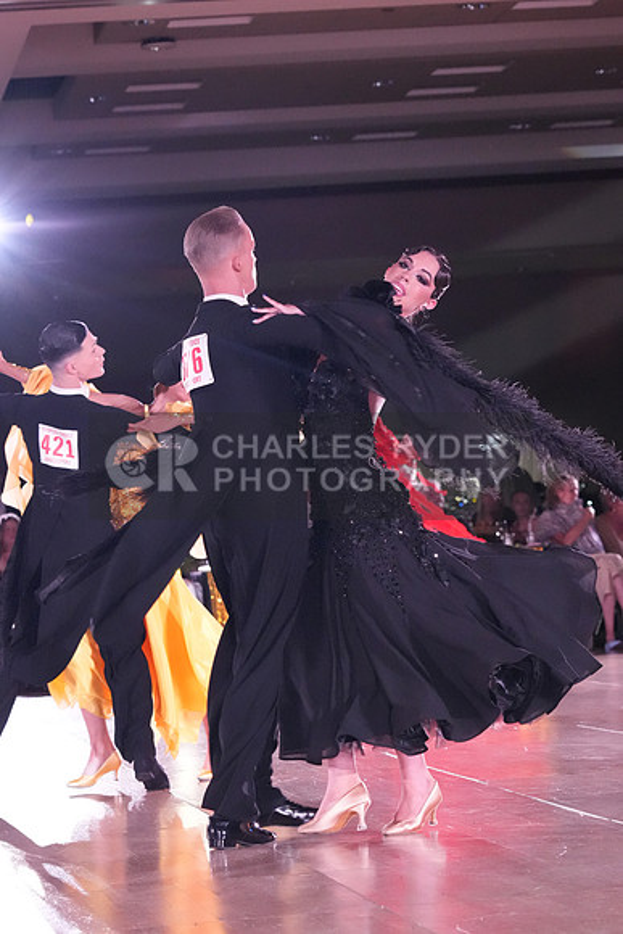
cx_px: 312
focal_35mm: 136
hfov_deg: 10.1
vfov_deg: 15.1
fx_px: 3528
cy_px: 467
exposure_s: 1/400
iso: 8000
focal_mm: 91
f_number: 5
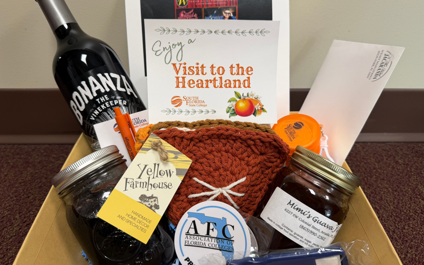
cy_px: 133
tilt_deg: -33.2
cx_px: 210
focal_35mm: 27
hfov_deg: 68.4
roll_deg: -1.3
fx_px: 312
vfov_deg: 46.0
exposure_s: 1/60
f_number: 1.78
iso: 125
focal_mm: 6.76
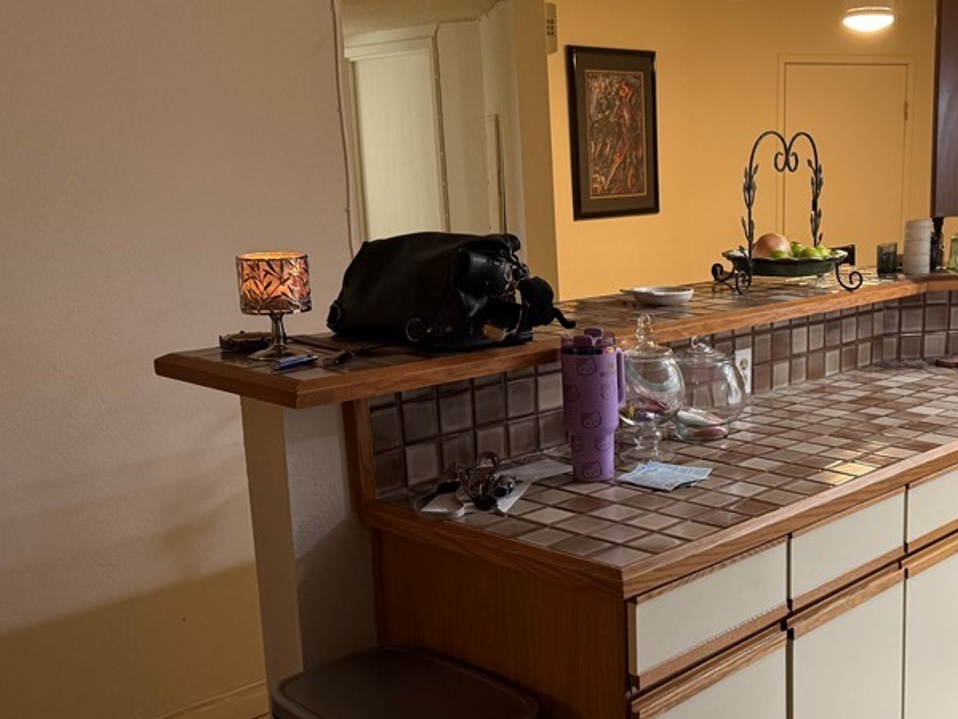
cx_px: 699
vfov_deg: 35.1
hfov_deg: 44.5
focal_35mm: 41
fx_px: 1135
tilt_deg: -11.7
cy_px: 406
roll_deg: +1.1
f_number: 1.78
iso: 200
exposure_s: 1/60
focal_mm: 6.76
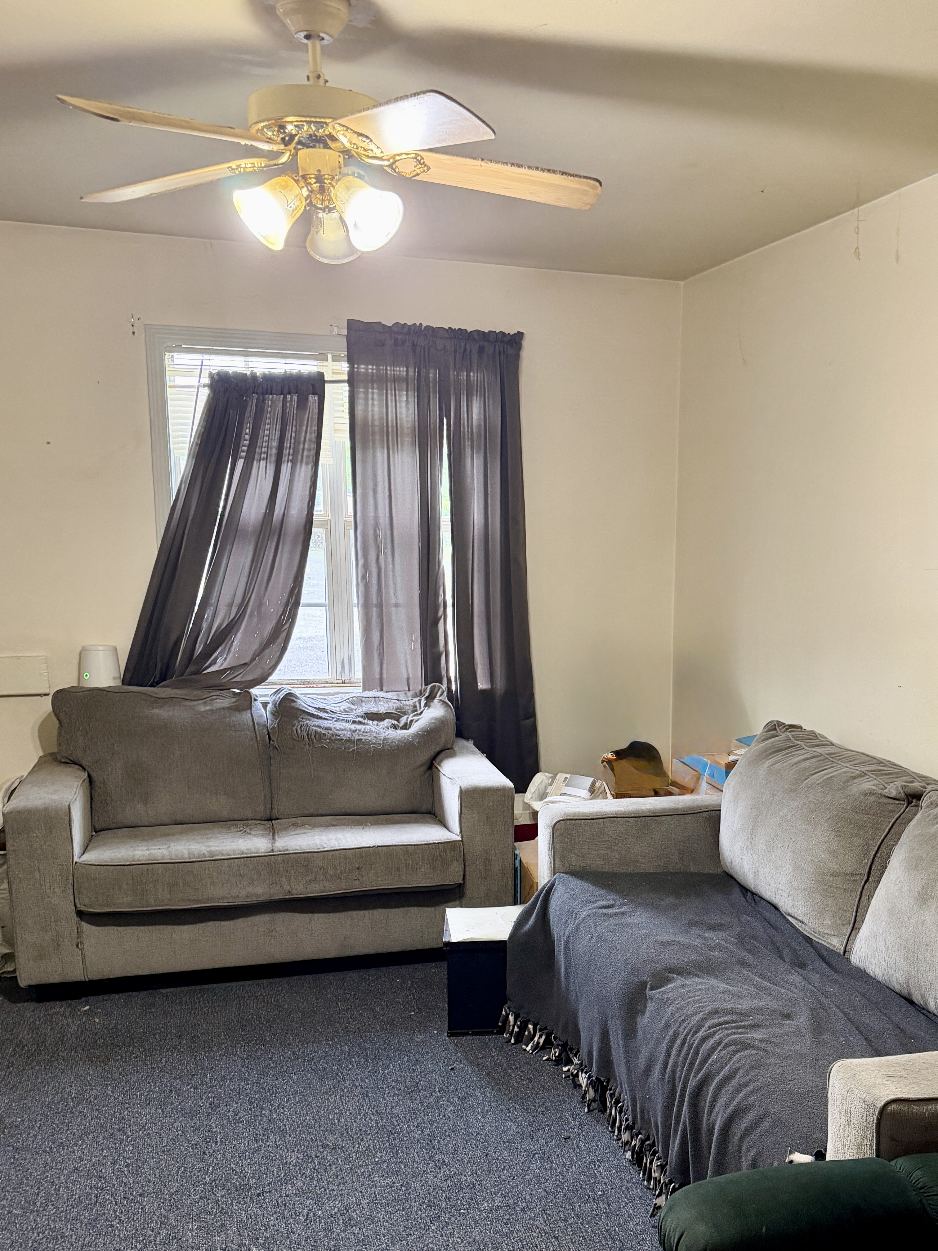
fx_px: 1228
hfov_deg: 41.2
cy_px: 775
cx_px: 636
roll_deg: -1.5
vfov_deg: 53.4
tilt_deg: -11.8
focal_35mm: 34
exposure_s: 1/60
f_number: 1.78
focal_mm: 6.76
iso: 500
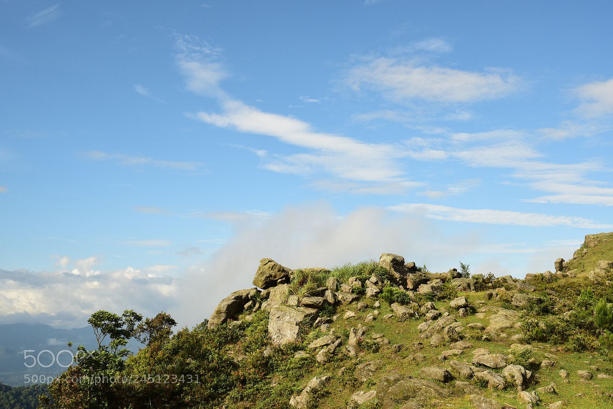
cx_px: 306
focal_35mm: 38
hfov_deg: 51.3
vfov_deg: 35.5
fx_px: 639
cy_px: 204
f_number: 9
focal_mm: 25
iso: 200
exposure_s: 1/400
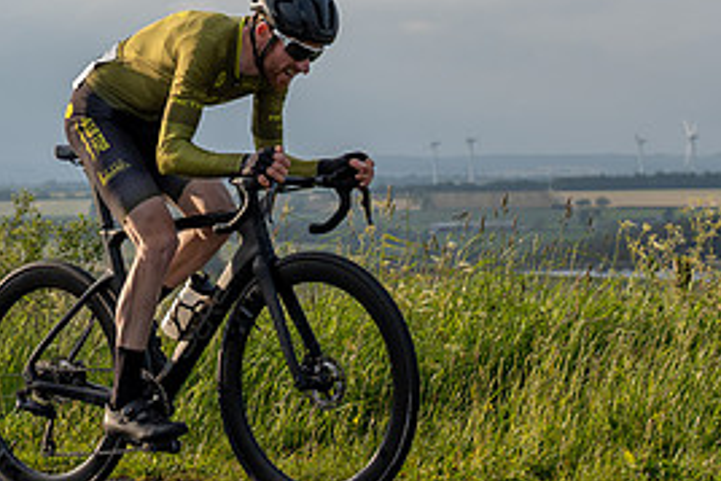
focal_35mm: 132
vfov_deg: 10.3
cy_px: -33
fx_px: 2645
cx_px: 162
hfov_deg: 15.4
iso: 200
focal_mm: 48
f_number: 4
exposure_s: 1/2000
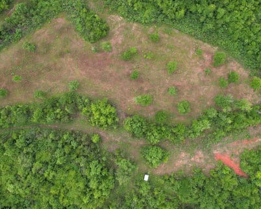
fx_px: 286
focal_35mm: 37
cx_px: 135
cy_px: 81
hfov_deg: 49.1
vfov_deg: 39.9
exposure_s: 1/25
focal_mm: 8.4
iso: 100
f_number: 2.8
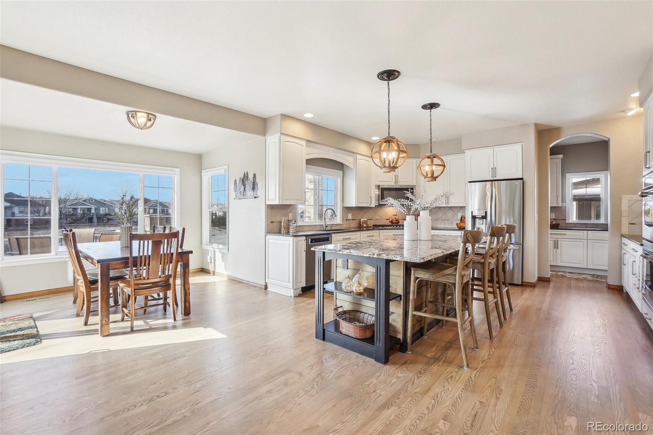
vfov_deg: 77.3
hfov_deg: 100.4
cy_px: 218
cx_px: 326
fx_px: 272
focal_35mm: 15
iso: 250
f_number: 8
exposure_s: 1/30
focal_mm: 10
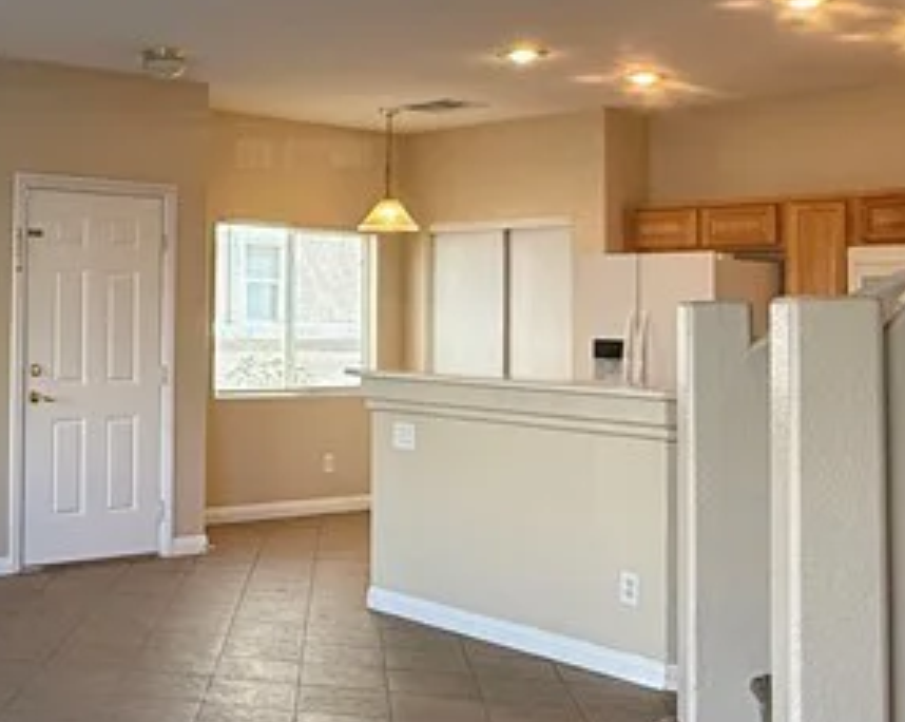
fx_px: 1311
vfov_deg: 30.6
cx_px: 57
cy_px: 260
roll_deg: -1.0
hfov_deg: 35.4
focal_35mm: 49
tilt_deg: +2.5
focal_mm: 2.22
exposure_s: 1/120
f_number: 2.2
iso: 250
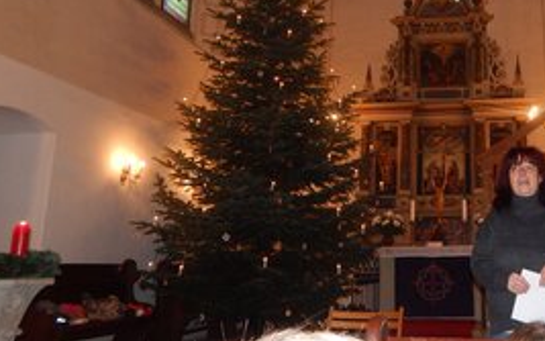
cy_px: 67
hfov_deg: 54.2
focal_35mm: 35
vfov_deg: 35.1
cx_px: 363
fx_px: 520
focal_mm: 4
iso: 220
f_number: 3
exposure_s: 1/30
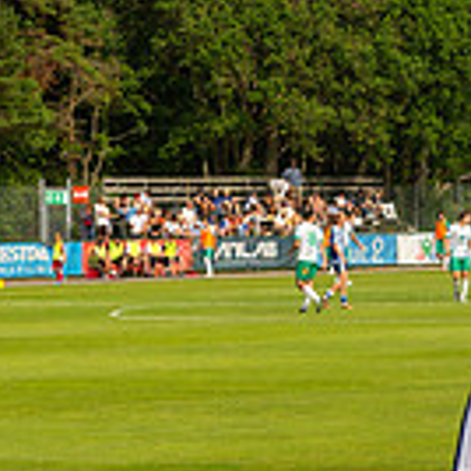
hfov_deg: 6.7
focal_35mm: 260
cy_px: 255
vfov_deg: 6.7
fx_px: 4002
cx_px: 640
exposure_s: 1/1600
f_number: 4
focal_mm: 70
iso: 320
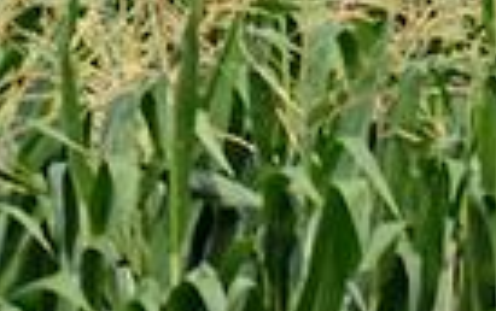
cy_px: -159
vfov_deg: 1.4
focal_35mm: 936
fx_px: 12668
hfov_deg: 2.2
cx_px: -250
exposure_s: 1/400
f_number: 10
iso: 200
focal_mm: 120
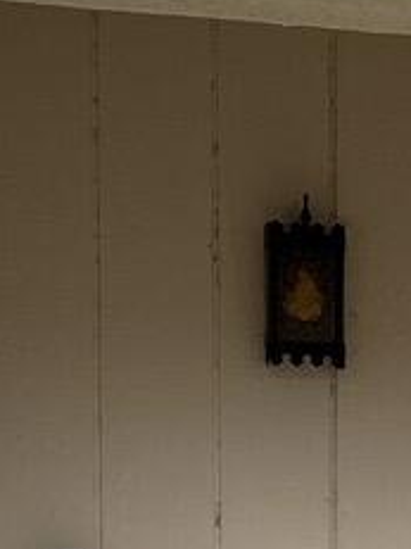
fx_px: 2741
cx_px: 872
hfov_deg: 8.1
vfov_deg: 11.0
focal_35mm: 173
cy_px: 815
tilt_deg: -5.1
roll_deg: -1.2
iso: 50
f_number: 1.5
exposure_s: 1/1135
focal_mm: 5.7
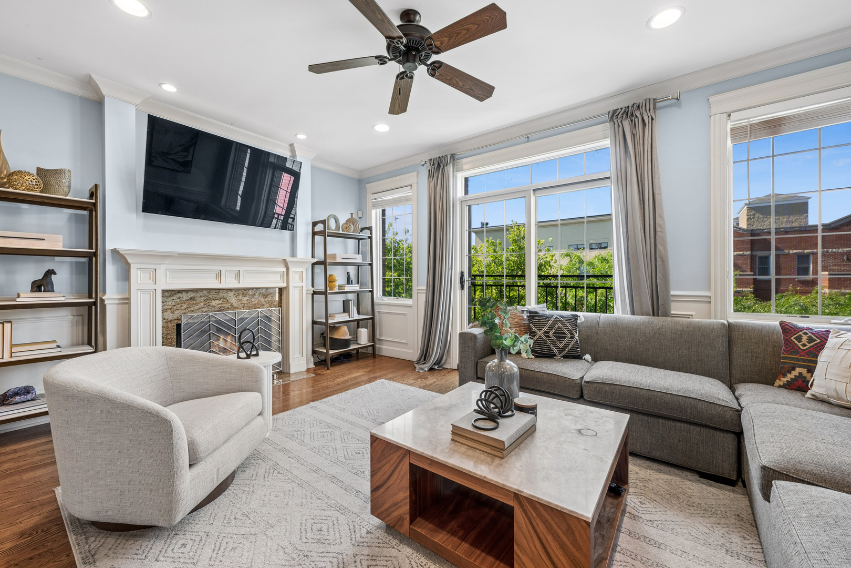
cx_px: 426
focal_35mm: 14
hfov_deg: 104.3
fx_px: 331
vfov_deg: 81.2
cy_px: 284
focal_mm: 14
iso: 200
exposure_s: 1/30
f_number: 11
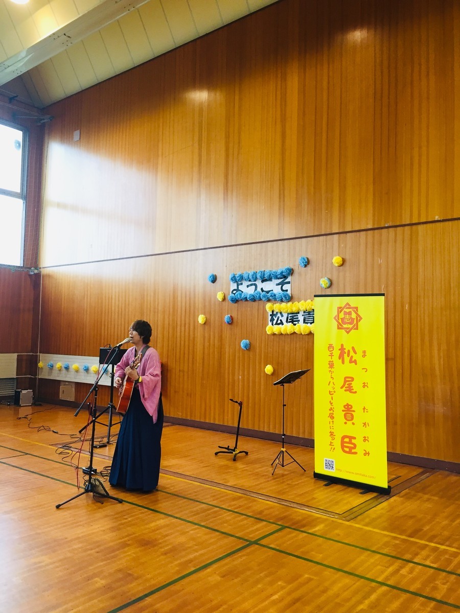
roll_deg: -0.1
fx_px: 514
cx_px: 230
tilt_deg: +5.4
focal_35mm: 29
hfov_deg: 48.2
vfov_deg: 61.7
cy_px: 306
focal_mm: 4.15
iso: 50
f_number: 2.2
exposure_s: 1/33
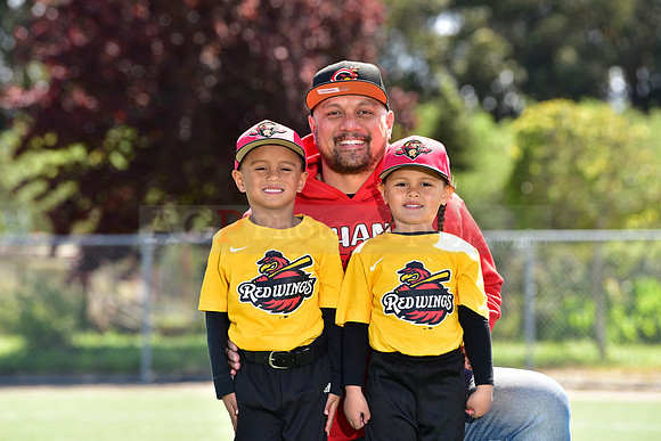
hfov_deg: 13.7
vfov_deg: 9.2
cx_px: 330
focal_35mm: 150
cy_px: 220
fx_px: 2755
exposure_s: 1/200
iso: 80
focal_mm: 150
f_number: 4.5
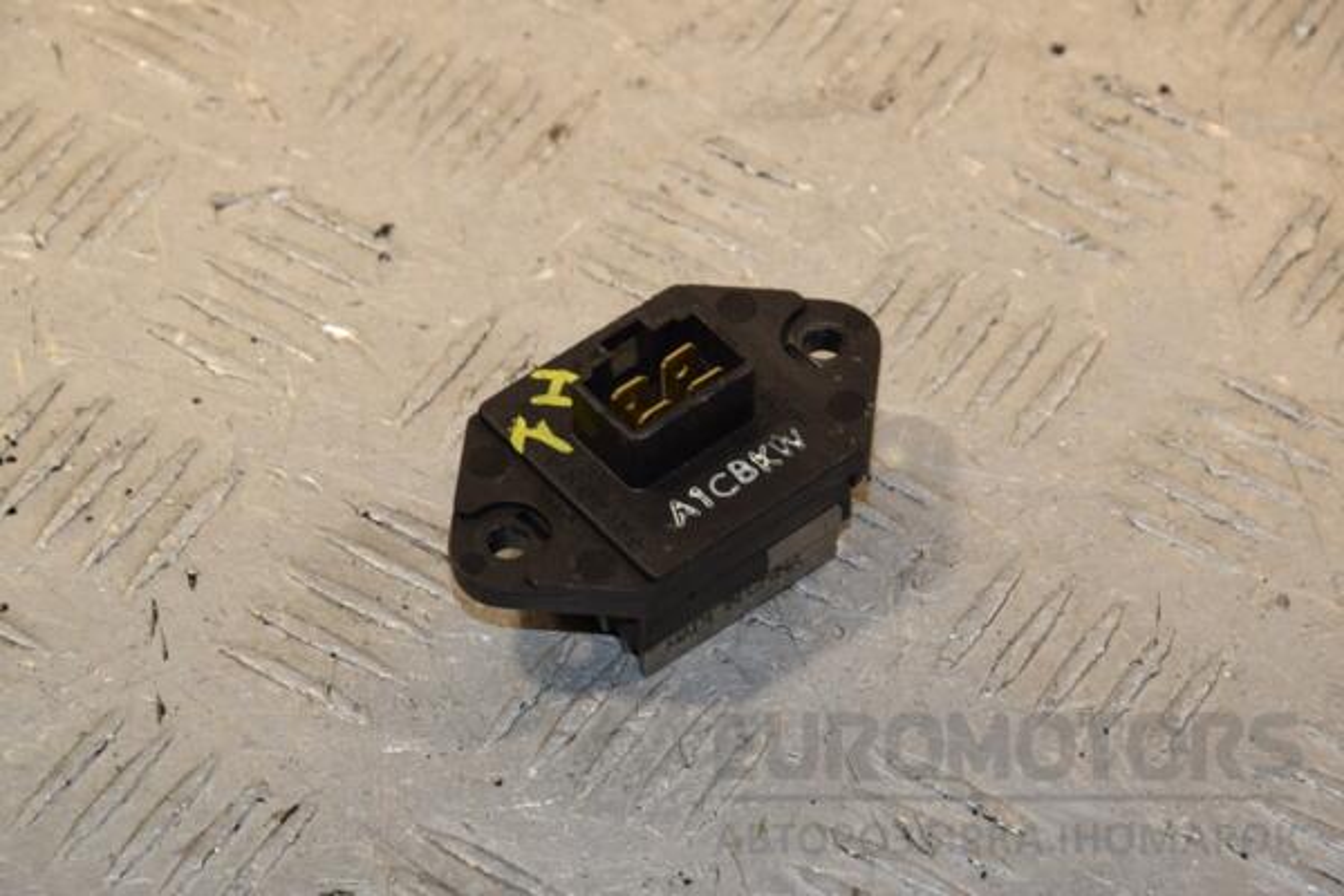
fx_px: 5880
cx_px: 672
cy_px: 448
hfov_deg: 13.0
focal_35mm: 158
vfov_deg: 8.7
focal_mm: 105
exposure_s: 1/200
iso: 800
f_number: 9
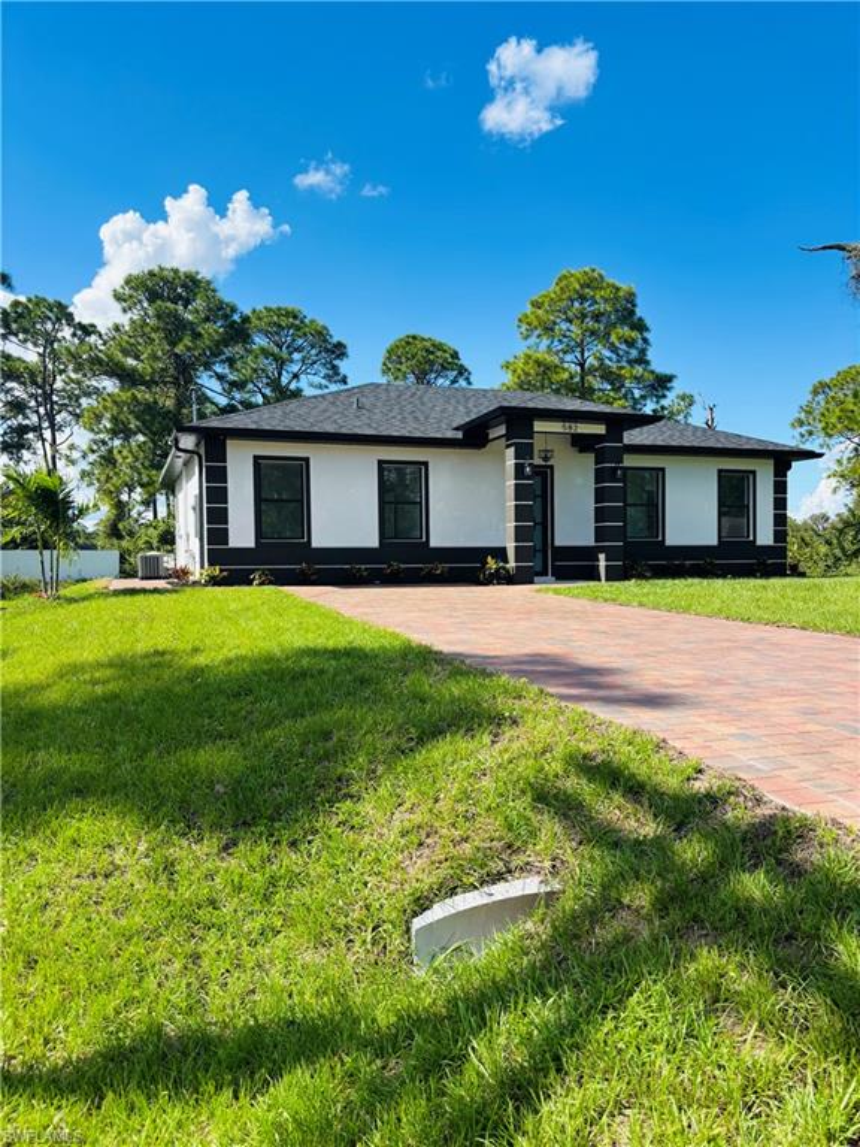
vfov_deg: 67.3
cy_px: 574
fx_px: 861
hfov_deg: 53.1
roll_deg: +0.2
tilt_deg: -2.1
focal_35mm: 26
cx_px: 430
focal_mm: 5.96
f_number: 1.6
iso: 50
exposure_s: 1/2242
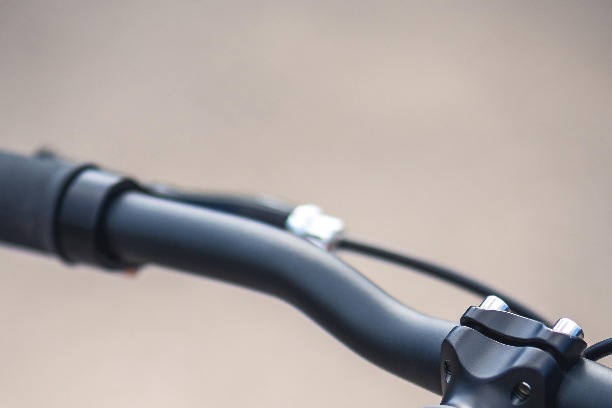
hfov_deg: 10.0
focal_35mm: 205
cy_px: 543
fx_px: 3485
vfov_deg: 6.6
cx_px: 262
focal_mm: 85
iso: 100
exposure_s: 1/2000
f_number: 1.8
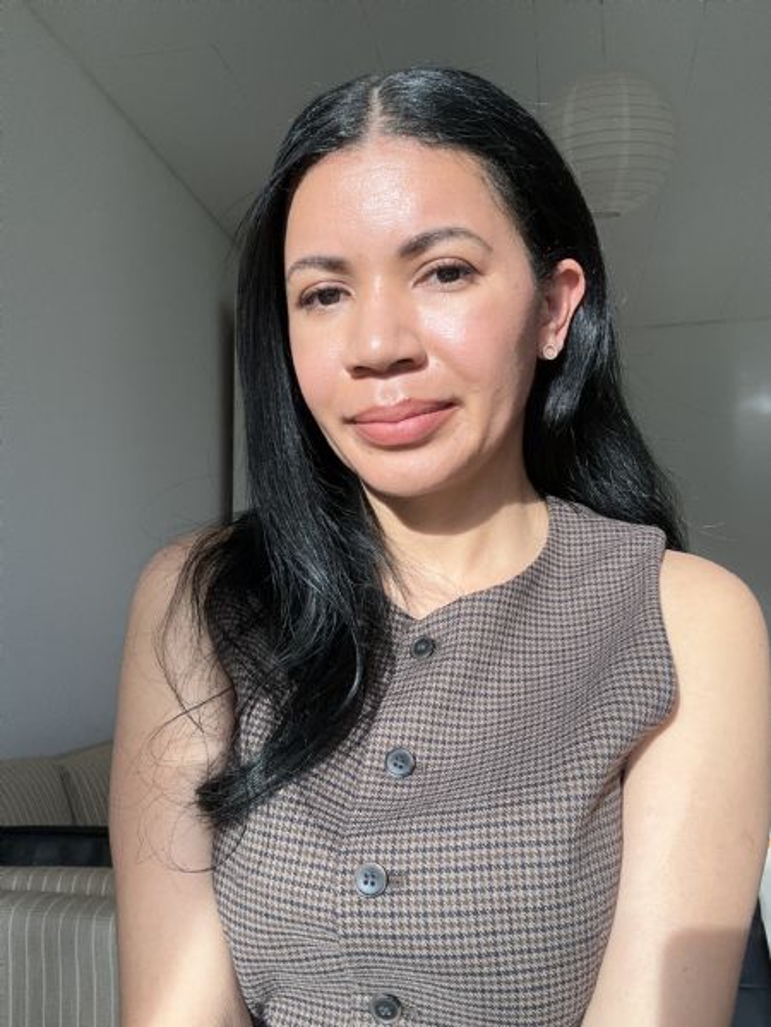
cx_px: 386
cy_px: 514
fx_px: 891
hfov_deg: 46.8
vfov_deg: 60.0
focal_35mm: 30
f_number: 1.9
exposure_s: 1/209
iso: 25
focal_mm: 2.69
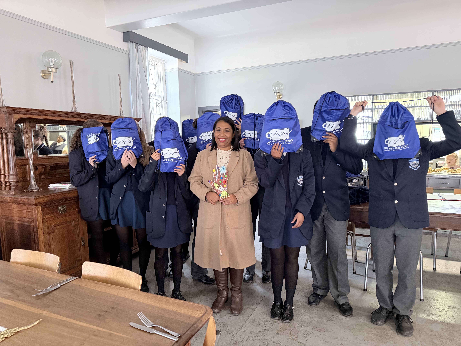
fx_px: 320
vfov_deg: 56.8
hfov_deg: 71.6
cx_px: 230
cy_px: 173
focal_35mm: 24
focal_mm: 6.76
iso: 800
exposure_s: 1/50
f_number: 1.78
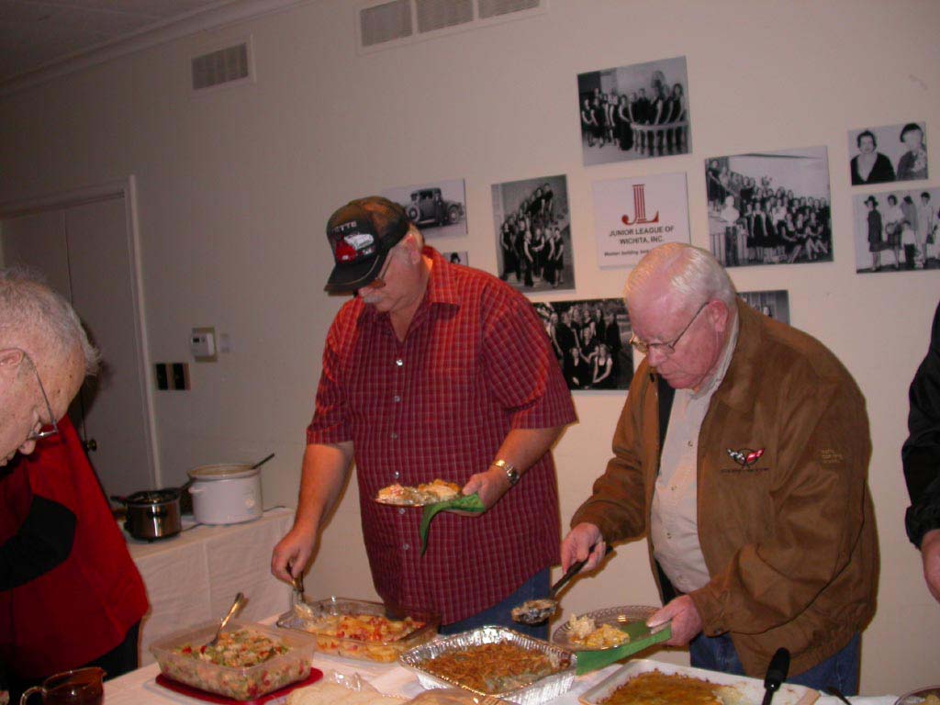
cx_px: 470
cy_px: 352
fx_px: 1032
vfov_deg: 37.7
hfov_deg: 49.0
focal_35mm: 38
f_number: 2.6
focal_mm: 7.85
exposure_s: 1/60
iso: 100
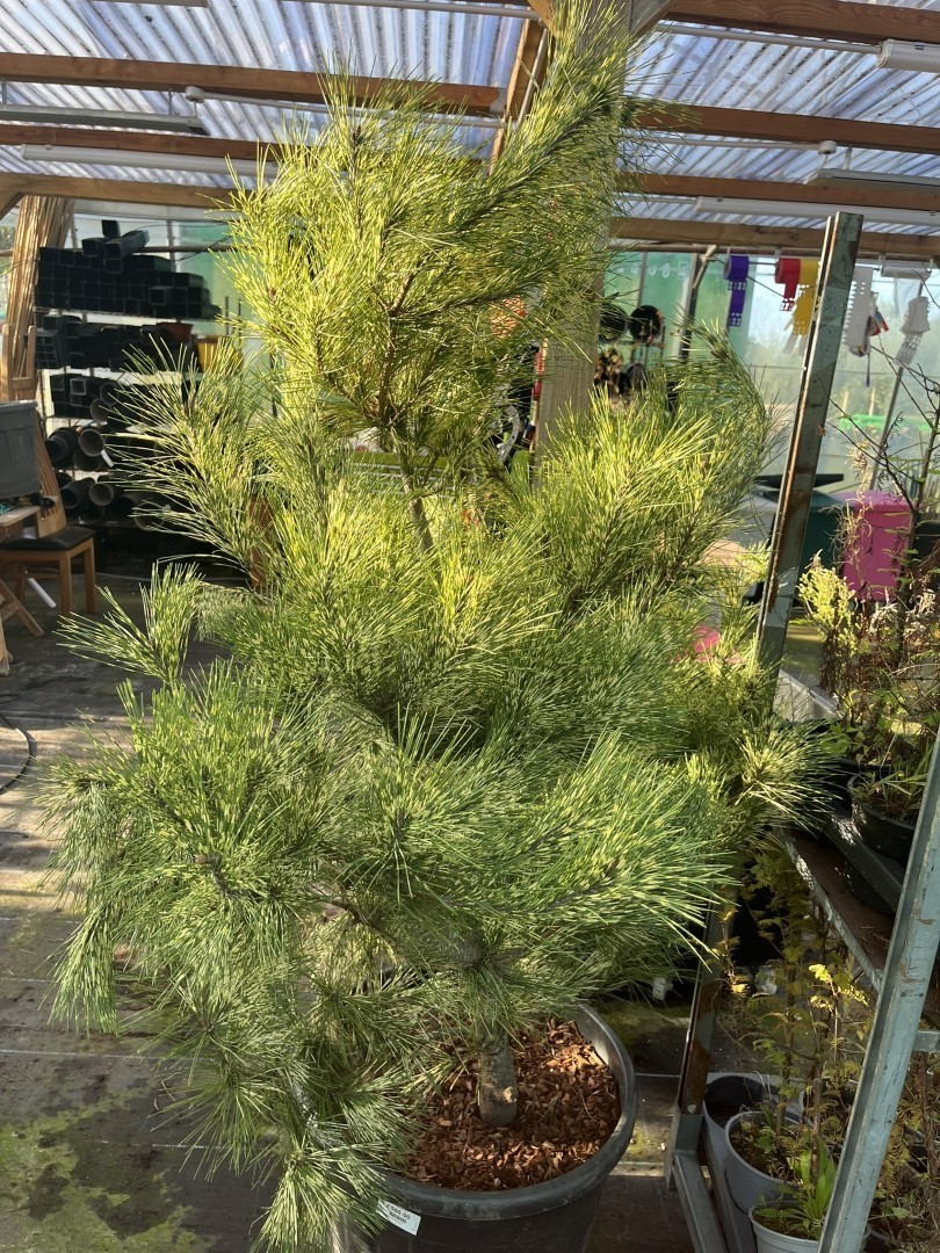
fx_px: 941
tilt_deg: -15.1
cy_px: 626
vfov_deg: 67.3
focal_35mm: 26
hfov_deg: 53.1
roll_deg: -4.0
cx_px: 470
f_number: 1.6
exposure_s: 1/179
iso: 40
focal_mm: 5.1
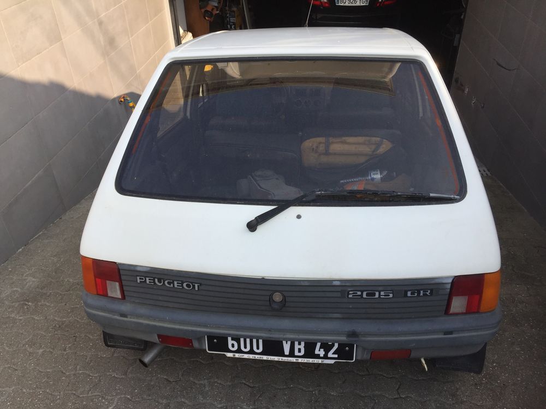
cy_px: 204
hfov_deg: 61.7
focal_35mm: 29
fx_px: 457
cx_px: 273
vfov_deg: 48.2
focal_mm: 4.15
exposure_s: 1/1041
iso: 32
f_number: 2.2
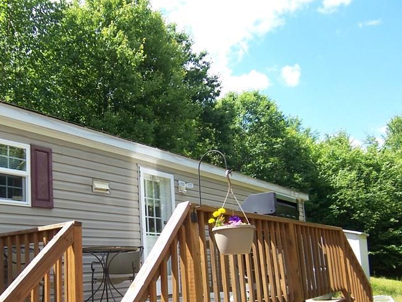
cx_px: 129
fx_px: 418
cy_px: 215
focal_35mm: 36
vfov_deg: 38.9
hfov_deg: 50.3
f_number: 2.8
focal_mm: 3.8
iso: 64
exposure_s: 1/320
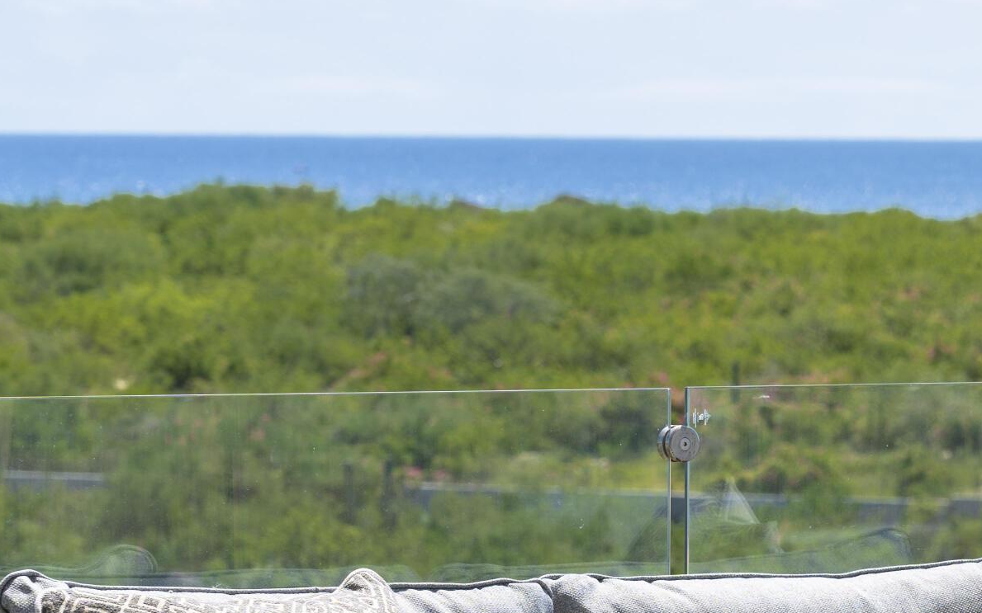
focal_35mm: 270
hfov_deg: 7.7
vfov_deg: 4.9
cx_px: 1116
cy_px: 611
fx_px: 7226
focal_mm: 105
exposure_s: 1/160
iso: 100
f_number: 9
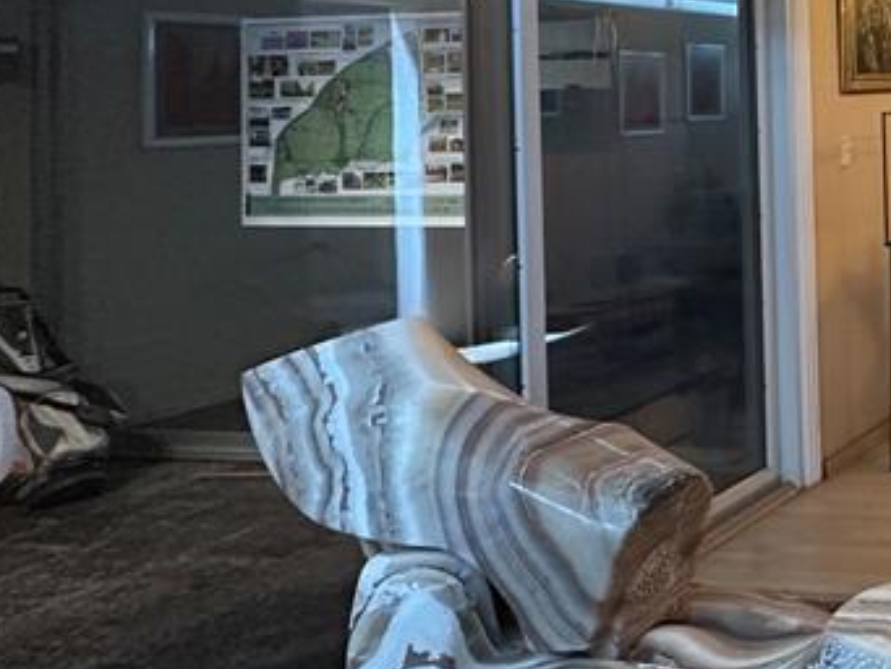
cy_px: 71
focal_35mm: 42
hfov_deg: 31.1
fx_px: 1081
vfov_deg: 32.7
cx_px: 1239
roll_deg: +1.6
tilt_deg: +0.7
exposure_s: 1/60
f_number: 2.2
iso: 400
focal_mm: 2.22
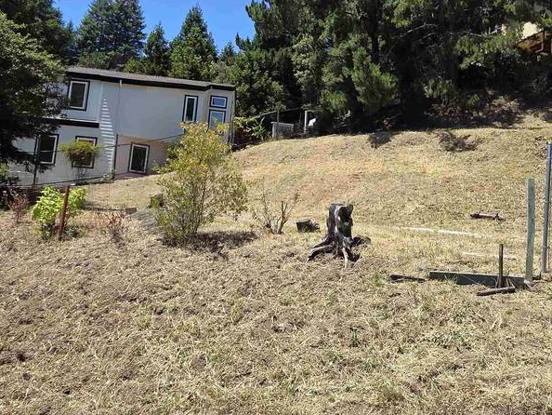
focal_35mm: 28
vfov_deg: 49.5
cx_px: 338
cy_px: 166
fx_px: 447
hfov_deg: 62.7
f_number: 2.2
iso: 50
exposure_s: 1/1468
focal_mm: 2.2
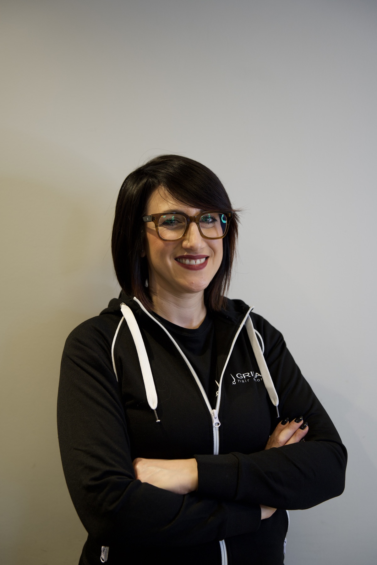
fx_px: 723
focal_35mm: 46
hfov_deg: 29.2
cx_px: 188
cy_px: 282
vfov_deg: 42.7
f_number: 2.8
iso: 320
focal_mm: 46
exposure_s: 1/125
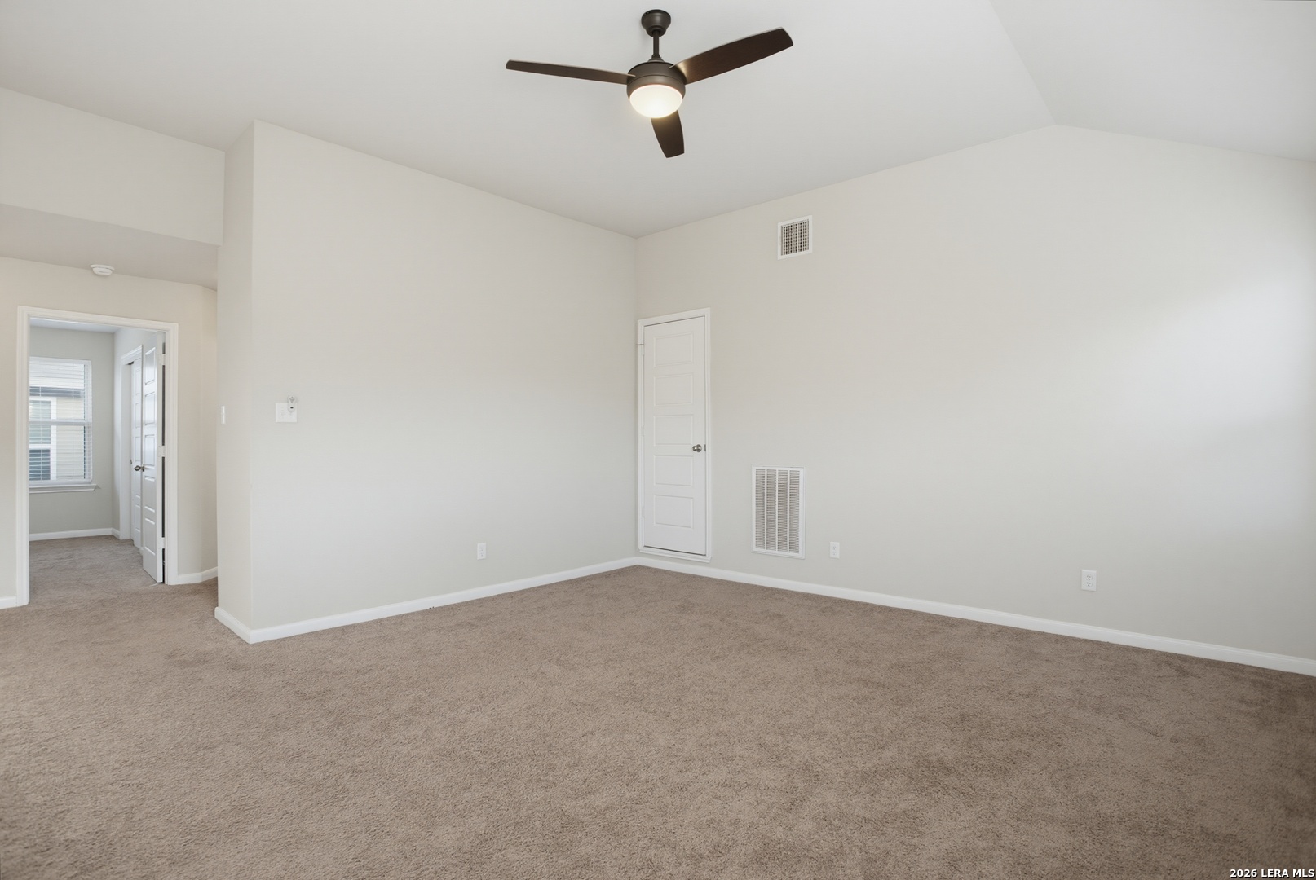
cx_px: 658
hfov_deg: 93.2
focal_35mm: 17
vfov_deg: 70.6
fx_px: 622
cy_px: 440
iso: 320
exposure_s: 1/8
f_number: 7.1
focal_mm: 17
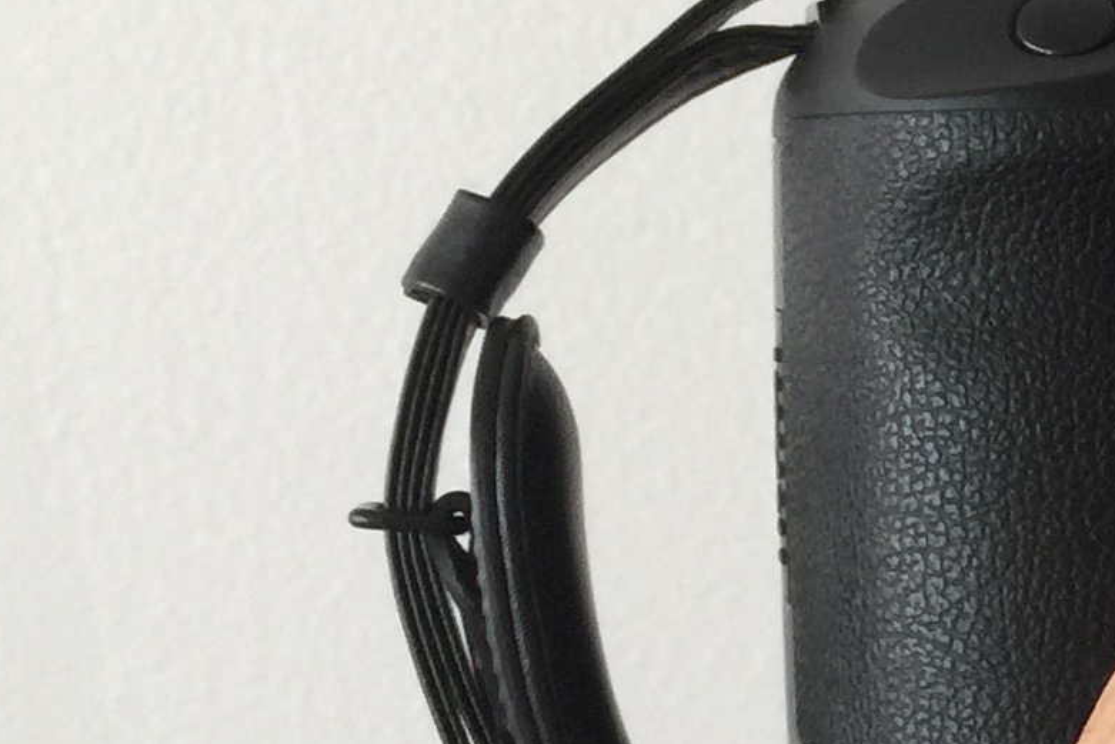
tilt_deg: -6.3
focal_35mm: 126
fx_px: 3903
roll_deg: +1.7
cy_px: 191
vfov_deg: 10.9
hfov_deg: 14.5
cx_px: 1924
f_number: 2.2
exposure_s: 1/15
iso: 32
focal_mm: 4.15
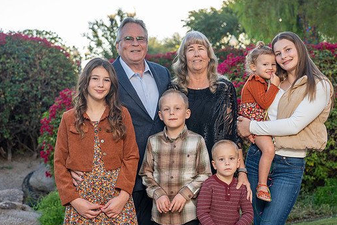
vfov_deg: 23.4
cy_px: 112
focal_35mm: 58
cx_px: 188
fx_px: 543
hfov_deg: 34.4
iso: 160
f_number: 4
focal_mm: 51
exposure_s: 1/200
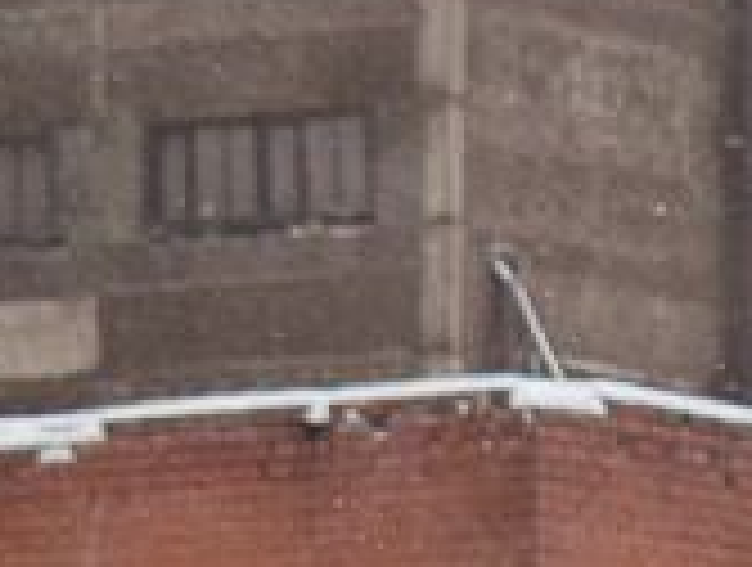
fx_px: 10798
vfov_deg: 3.0
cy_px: 1521
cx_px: 1373
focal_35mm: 496
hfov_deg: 4.0
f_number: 5.6
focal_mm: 48
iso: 800
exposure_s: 1/800
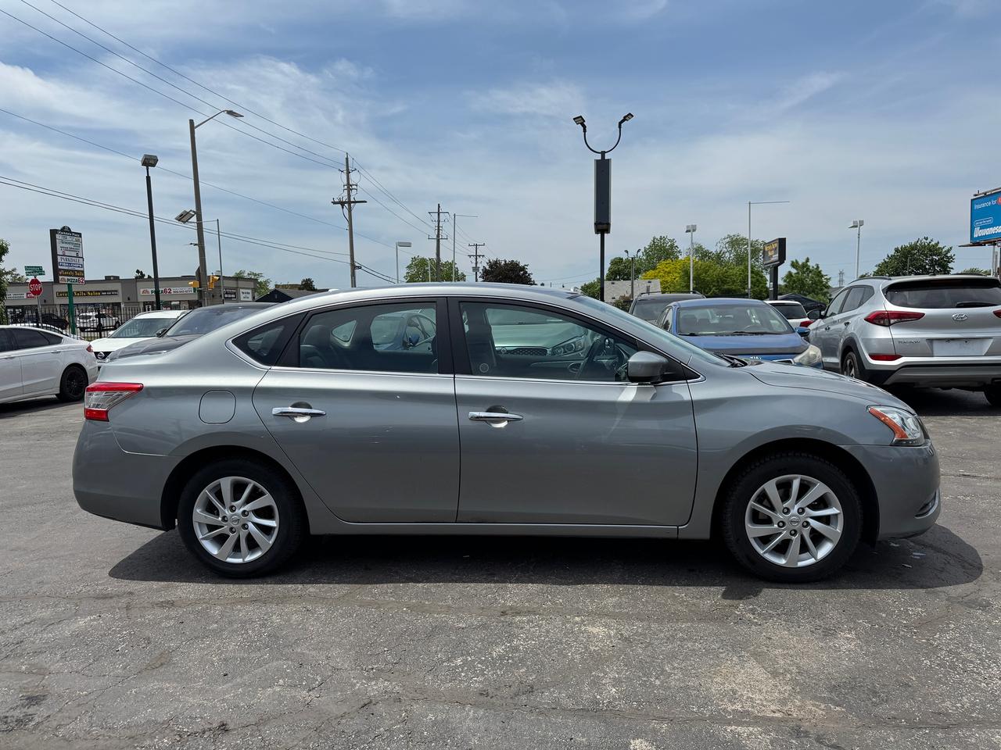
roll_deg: +1.2
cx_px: 500
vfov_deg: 56.8
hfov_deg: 71.6
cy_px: 375
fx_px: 694
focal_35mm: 24
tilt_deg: -4.6
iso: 80
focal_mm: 6.76
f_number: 1.78
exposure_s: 1/7092
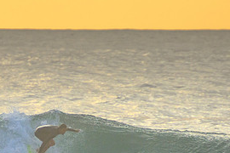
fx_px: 7551
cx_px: 85
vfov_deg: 1.2
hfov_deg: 1.7
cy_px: 161
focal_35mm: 1182
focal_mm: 400
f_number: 5.6
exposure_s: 1/2000
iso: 640
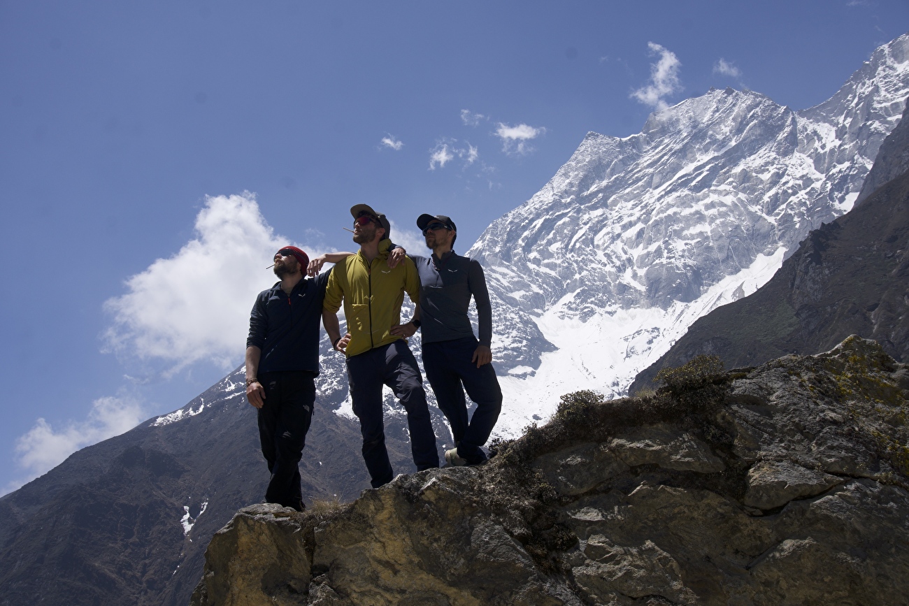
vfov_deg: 35.5
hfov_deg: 51.3
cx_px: 454
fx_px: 947
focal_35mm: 38
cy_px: 303
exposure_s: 1/200
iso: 100
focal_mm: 25
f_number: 11
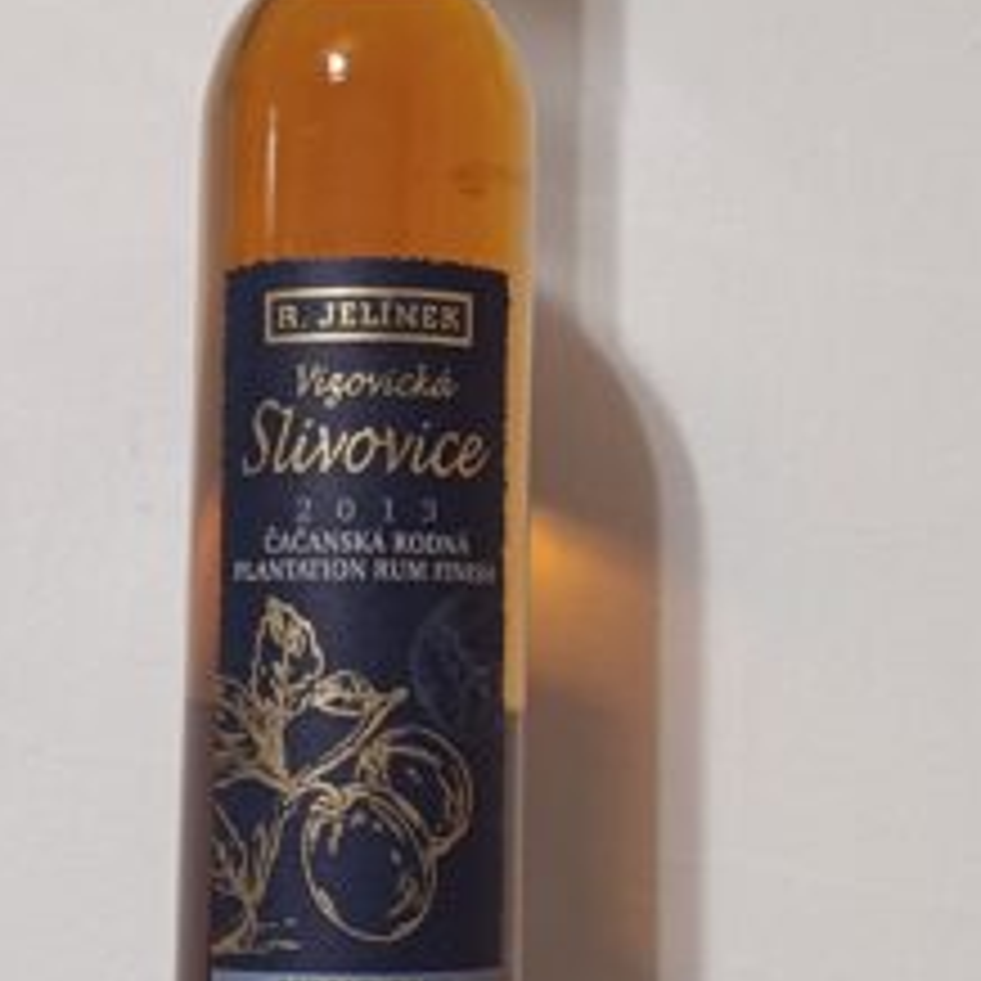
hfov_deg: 42.6
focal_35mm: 39
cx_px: 378
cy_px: 482
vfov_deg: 42.8
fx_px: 1250
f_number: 1.65
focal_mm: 6.14
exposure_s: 1/33.3
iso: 1120
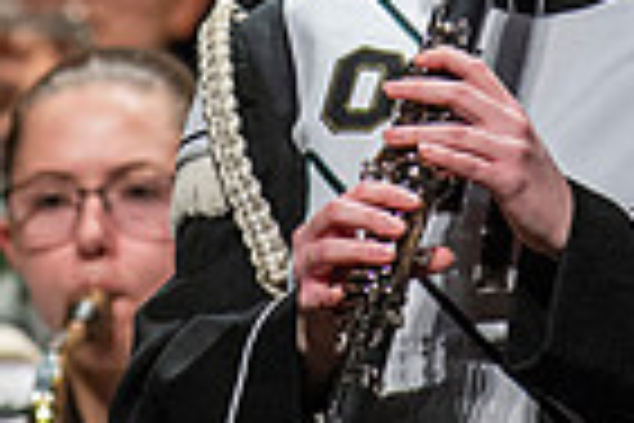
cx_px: 364
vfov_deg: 0.6
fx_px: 43584
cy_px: -234
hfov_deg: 0.8
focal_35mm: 2475
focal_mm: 600
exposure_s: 1/400
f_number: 5.6
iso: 5000
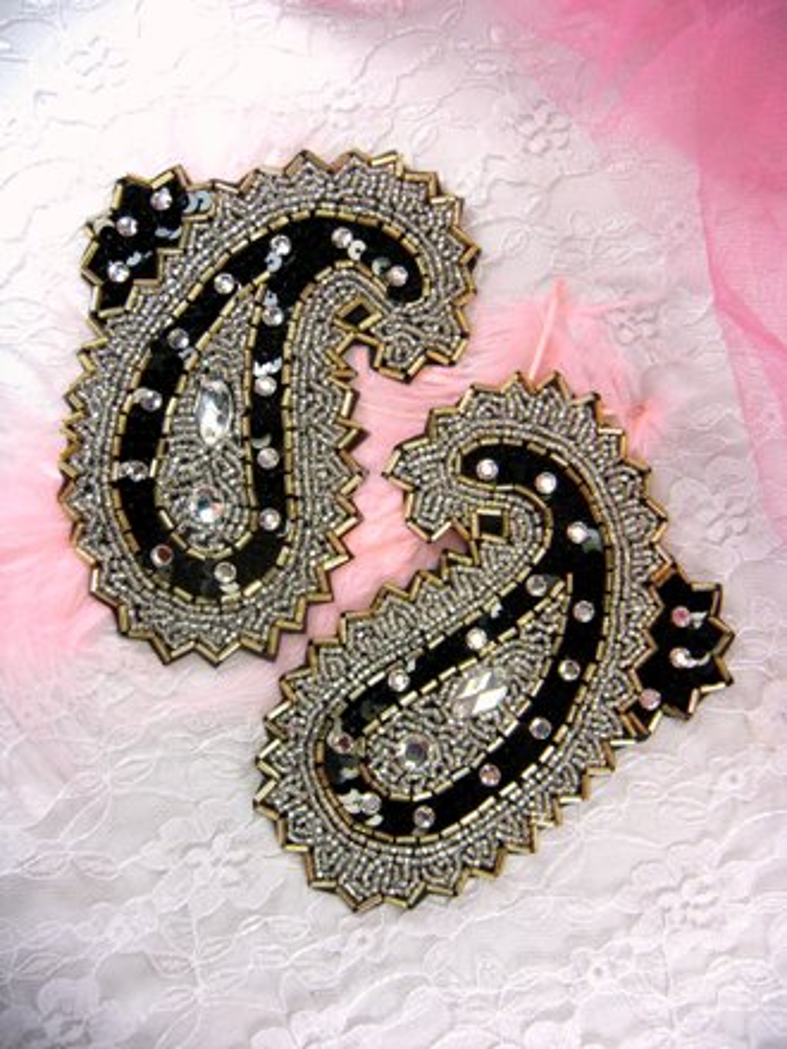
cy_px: 524
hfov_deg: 32.9
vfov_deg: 42.9
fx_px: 1334
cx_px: 394
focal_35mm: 44
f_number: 4
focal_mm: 7.4
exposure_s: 1/145
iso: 64
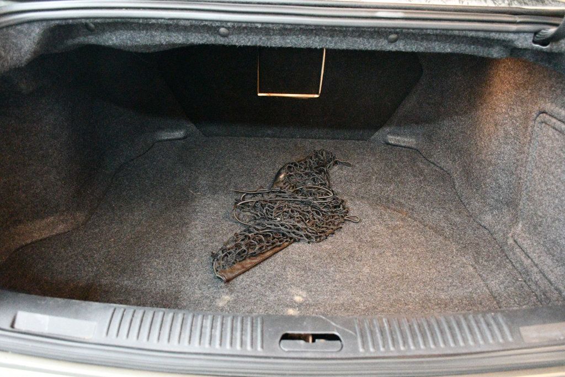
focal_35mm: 34
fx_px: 533
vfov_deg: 38.9
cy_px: 188
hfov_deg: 55.8
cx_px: 282
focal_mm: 23
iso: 12800
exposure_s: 1/50
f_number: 3.8
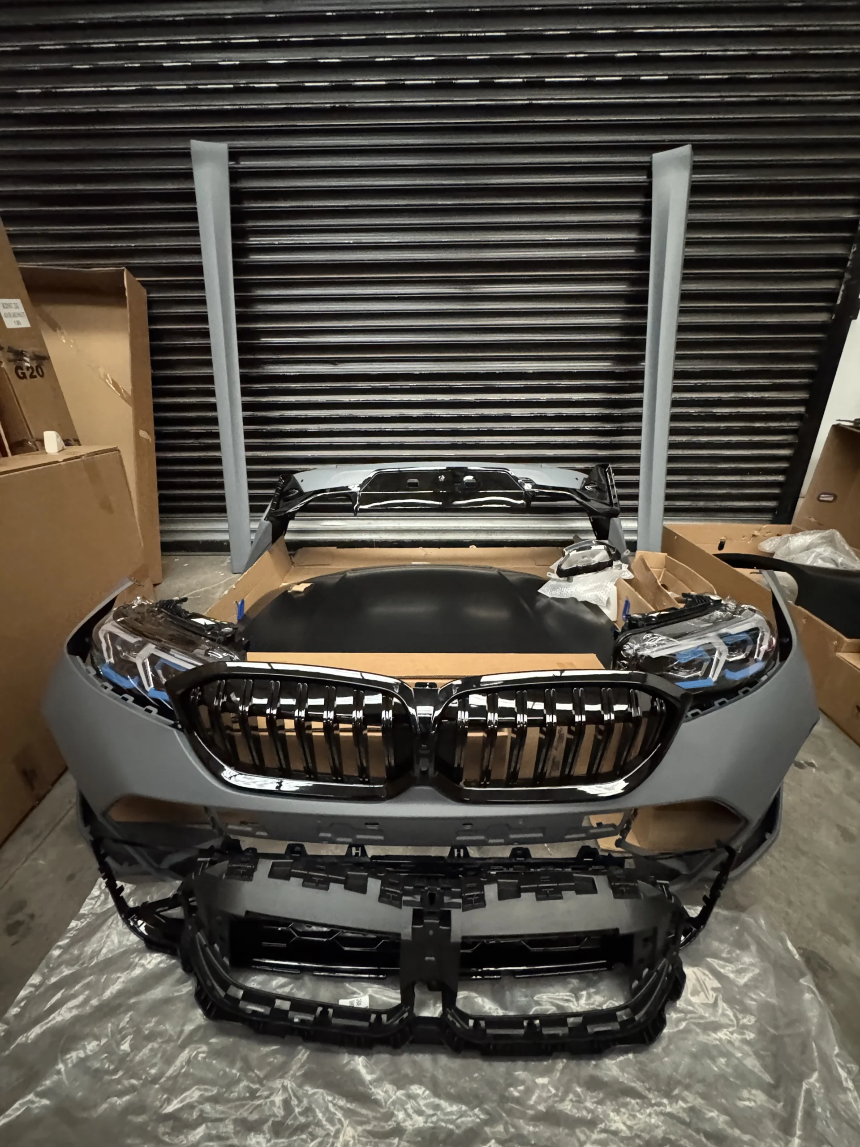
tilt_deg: -21.0
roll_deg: +0.9
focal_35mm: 14
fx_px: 464
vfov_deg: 102.1
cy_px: 574
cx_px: 430
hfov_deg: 85.7
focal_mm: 2.2
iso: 1600
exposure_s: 1/38
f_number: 2.2
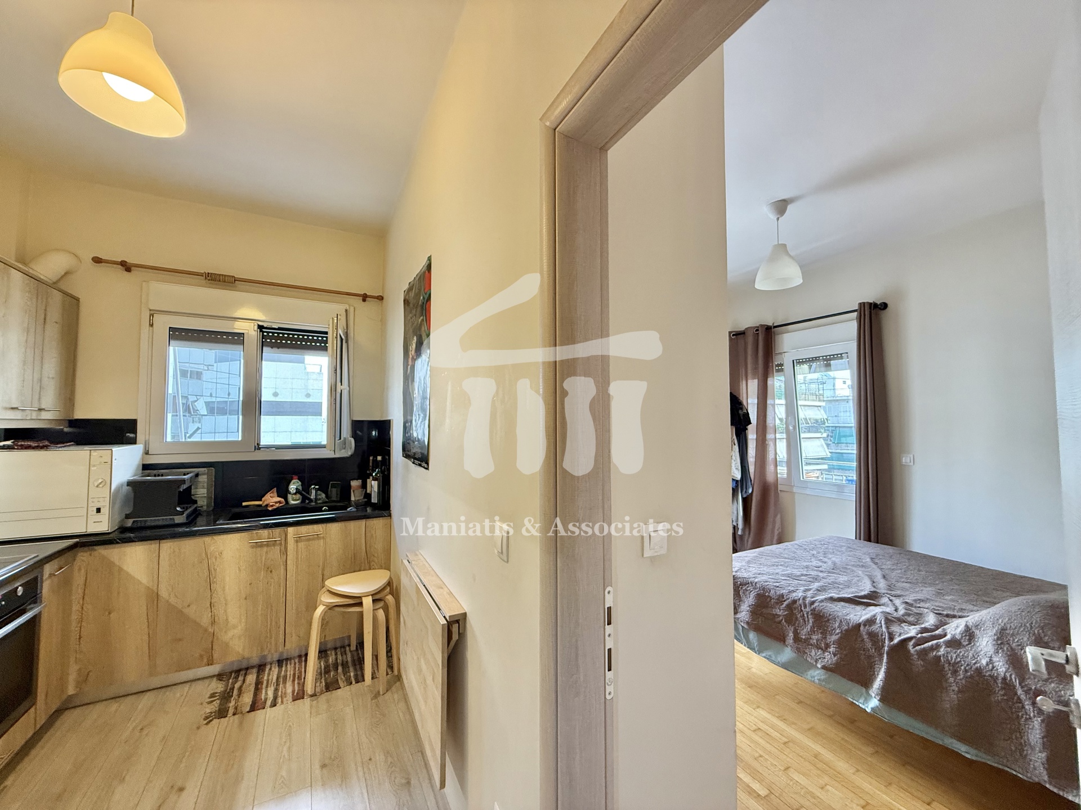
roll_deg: -0.2
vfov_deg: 85.7
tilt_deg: +2.3
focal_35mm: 14
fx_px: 437
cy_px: 405
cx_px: 540
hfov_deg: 102.1
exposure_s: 1/99
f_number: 2.2
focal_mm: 2.22
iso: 320
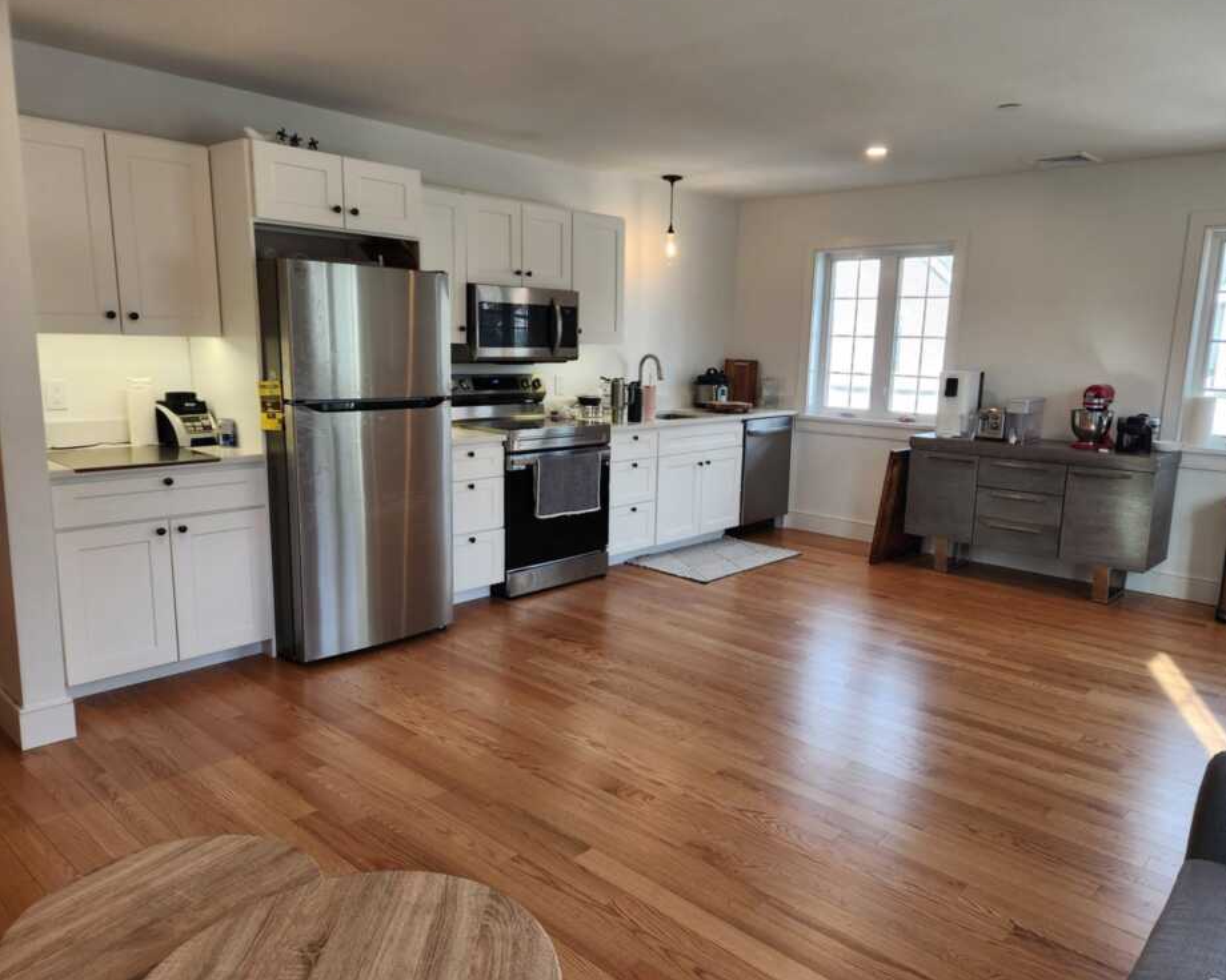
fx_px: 907
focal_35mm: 25
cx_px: 660
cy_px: 491
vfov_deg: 56.8
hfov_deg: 68.0
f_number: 1.8
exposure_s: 1/120
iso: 50
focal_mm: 5.4
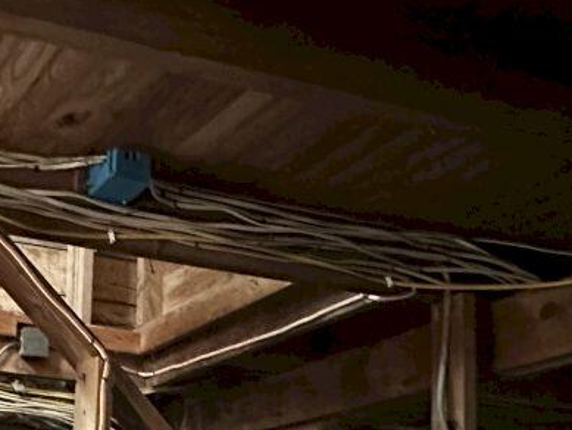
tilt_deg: +2.8
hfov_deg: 31.4
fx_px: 793
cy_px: 588
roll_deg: -2.4
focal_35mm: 48
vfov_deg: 25.3
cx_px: -155
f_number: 2.2
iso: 1600
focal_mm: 2.22
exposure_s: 1/39
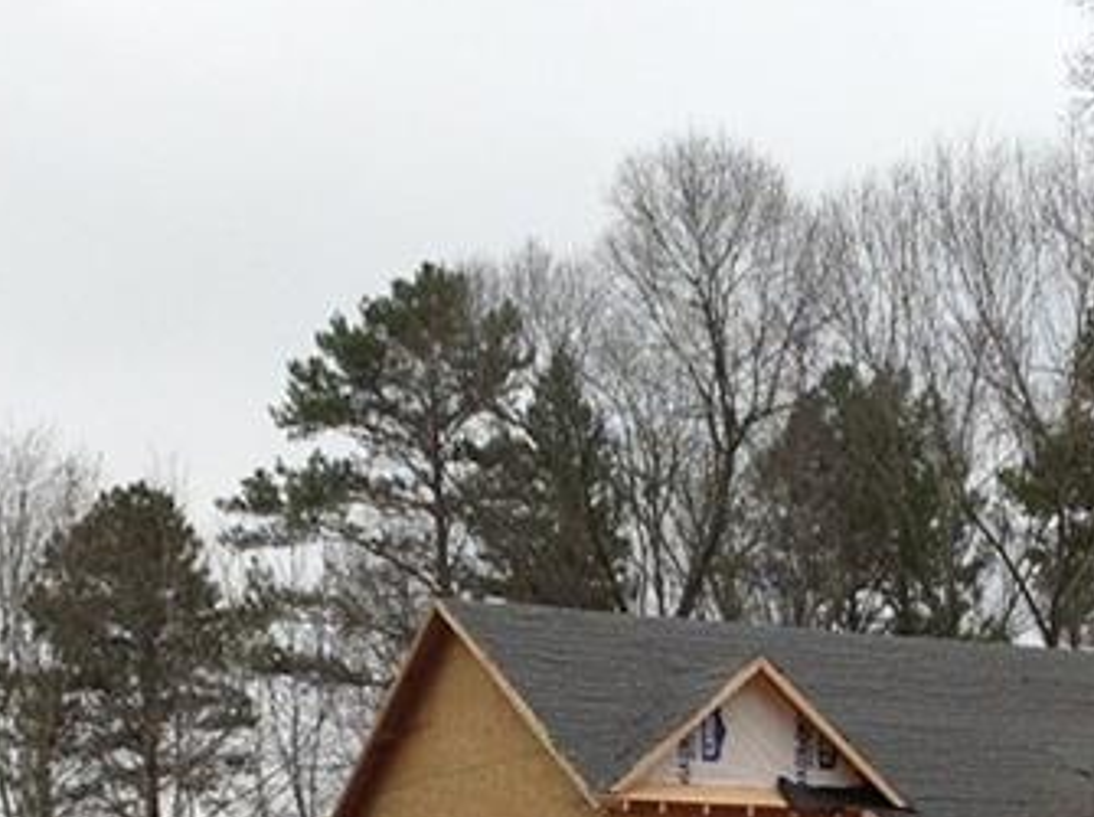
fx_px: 3376
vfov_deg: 13.4
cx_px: 794
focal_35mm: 107
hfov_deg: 18.3
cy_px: 967
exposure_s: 1/360
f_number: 2.4
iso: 50
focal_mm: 4.28
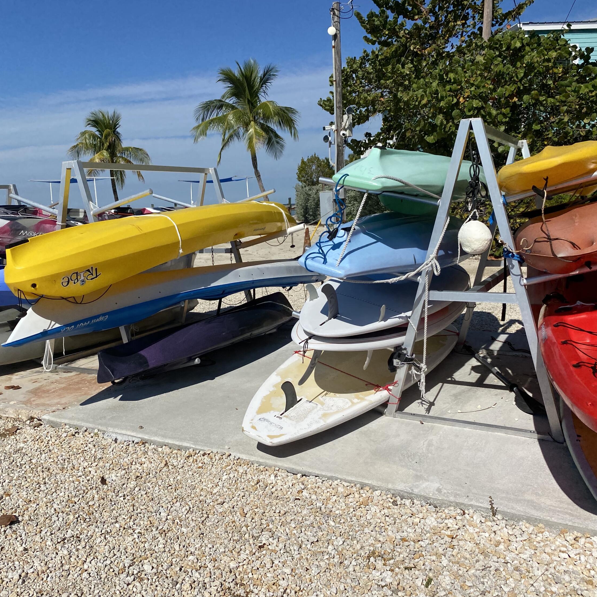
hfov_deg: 52.4
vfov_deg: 52.5
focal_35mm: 31
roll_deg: +3.6
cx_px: 260
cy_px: 296
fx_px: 605
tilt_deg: -8.0
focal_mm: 4.25
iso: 32
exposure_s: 1/7194
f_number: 1.8
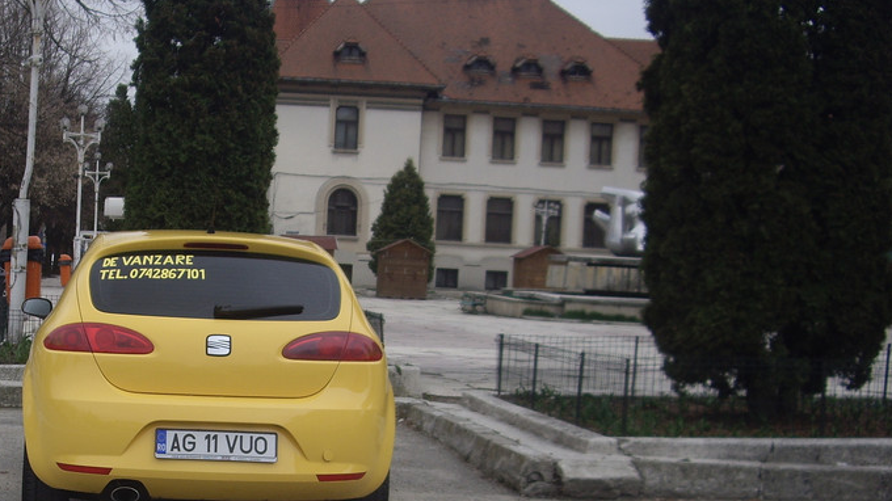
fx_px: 1537
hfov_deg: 31.8
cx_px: 222
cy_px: 417
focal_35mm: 65
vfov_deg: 18.3
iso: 50
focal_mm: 7.9
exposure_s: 1/320
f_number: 2.8
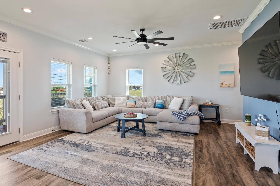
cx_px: 125
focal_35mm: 19
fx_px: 148
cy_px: 87
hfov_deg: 86.7
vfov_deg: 64.4
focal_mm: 16
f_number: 6.3
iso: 100
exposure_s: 1/5
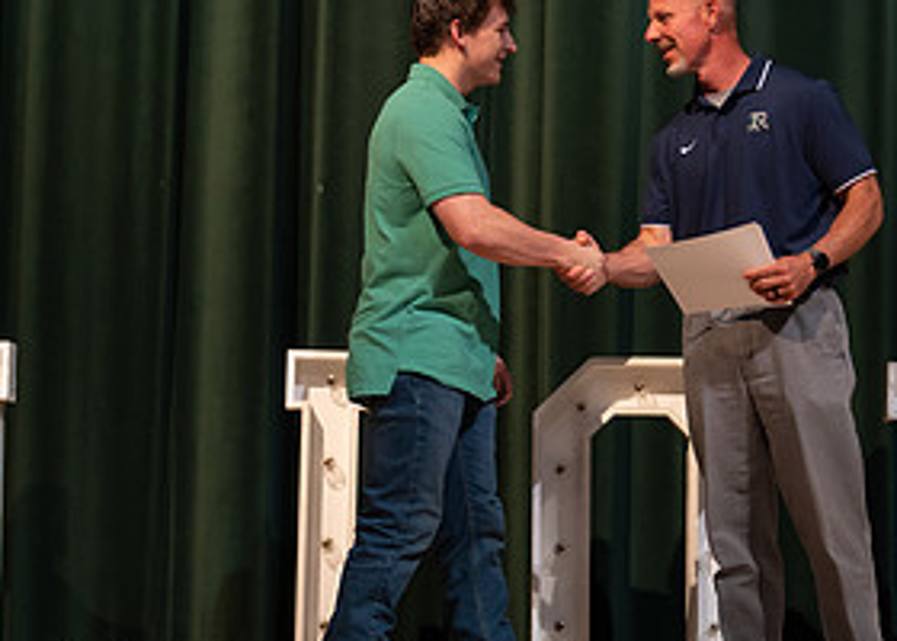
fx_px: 2904
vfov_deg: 12.6
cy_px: 353
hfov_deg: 17.5
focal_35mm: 114
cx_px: 654
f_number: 1.2
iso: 500
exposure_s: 1/320
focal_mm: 50
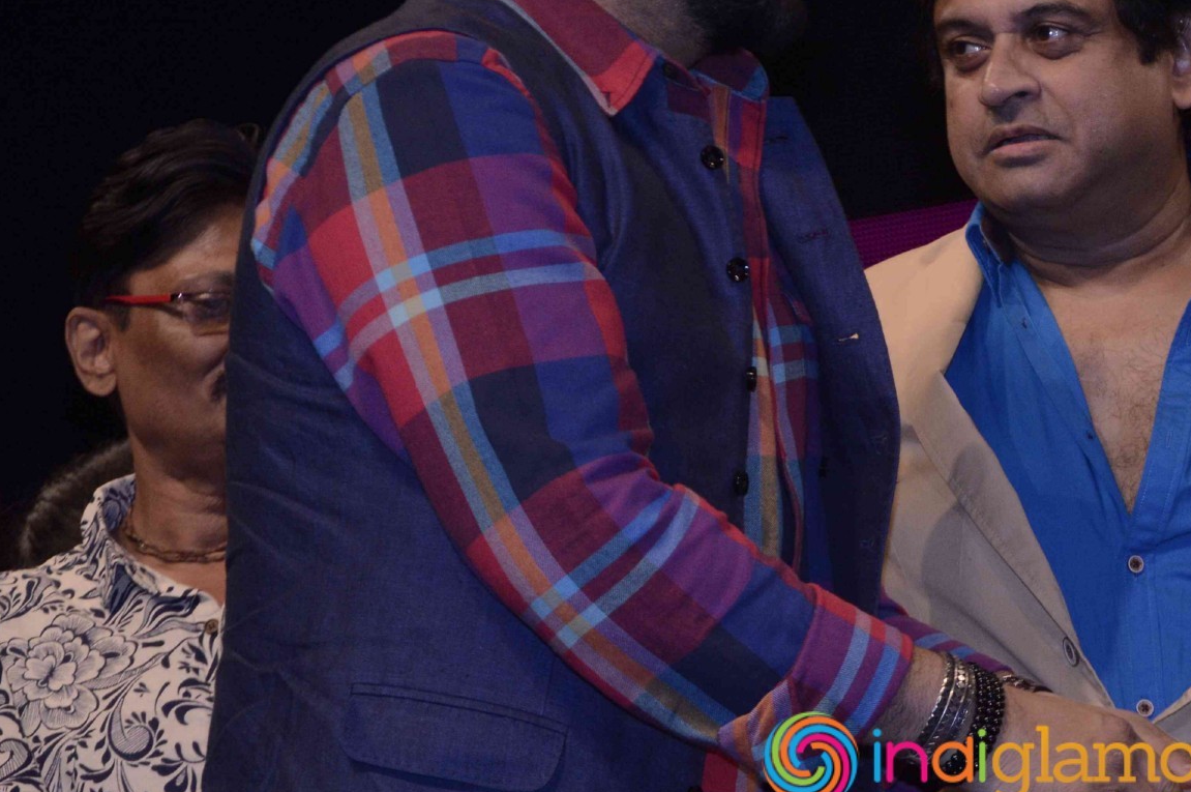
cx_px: 1016
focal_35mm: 250
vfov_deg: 5.5
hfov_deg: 8.2
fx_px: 8262
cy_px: 346
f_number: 8
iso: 800
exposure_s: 1/200
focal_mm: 85
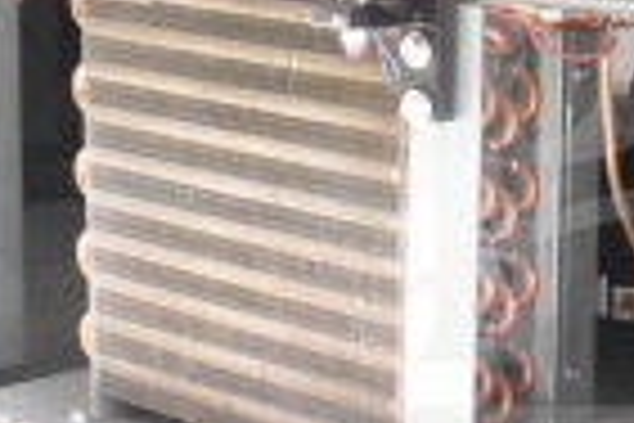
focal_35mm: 117
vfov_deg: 11.7
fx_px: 2060
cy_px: 263
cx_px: 818
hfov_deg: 16.5
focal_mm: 18
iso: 8000
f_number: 3.5
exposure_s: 1/30
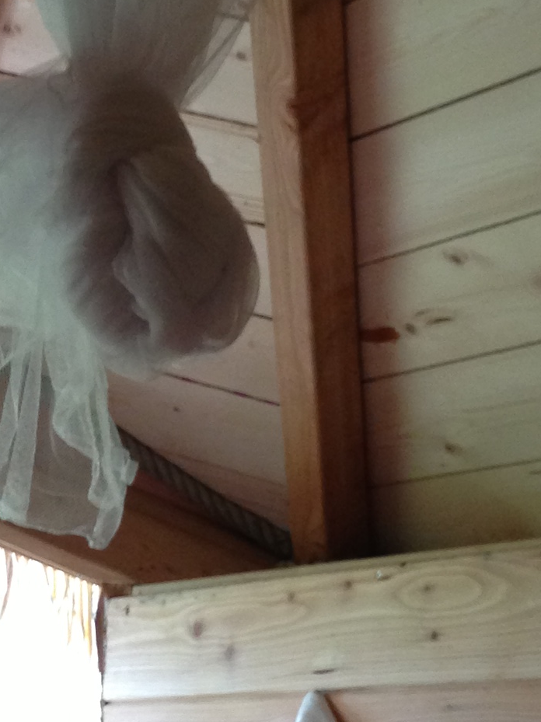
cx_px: 66
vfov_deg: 16.9
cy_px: 228
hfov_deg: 12.7
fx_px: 2419
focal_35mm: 116
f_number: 2.4
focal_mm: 4.13
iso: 125
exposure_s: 1/20
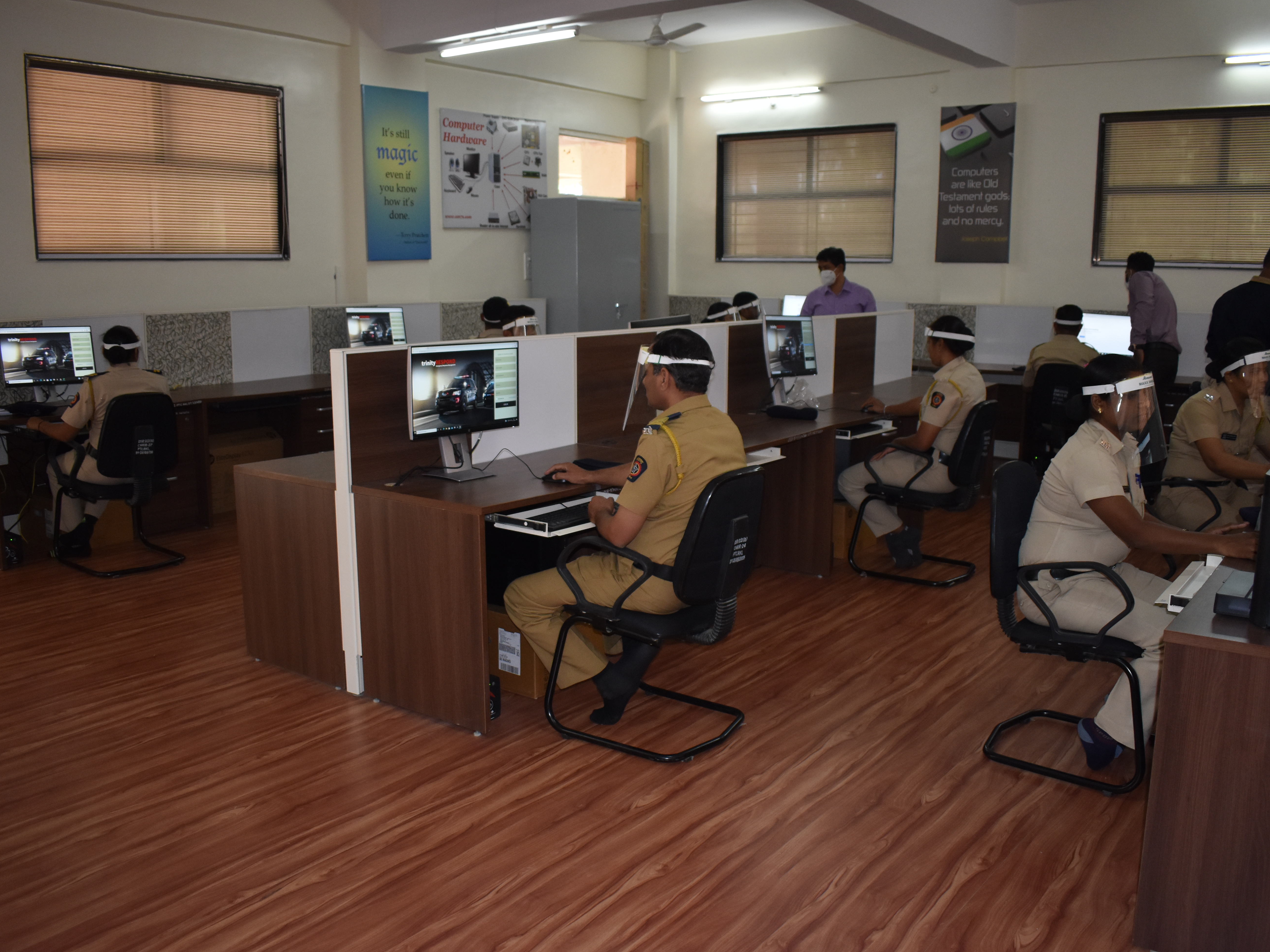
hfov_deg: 60.0
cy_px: 486
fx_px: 1101
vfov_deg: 46.8
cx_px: 649
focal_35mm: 30
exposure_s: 1/160
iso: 800
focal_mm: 18
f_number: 3.5
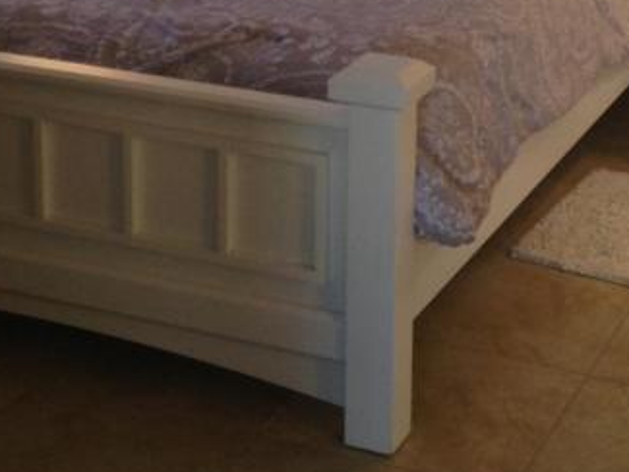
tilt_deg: -13.8
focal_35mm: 104
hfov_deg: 18.9
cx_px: 348
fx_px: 1890
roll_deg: +0.4
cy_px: -91
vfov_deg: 13.8
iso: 100
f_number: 2.4
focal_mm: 4.12
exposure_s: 1/20
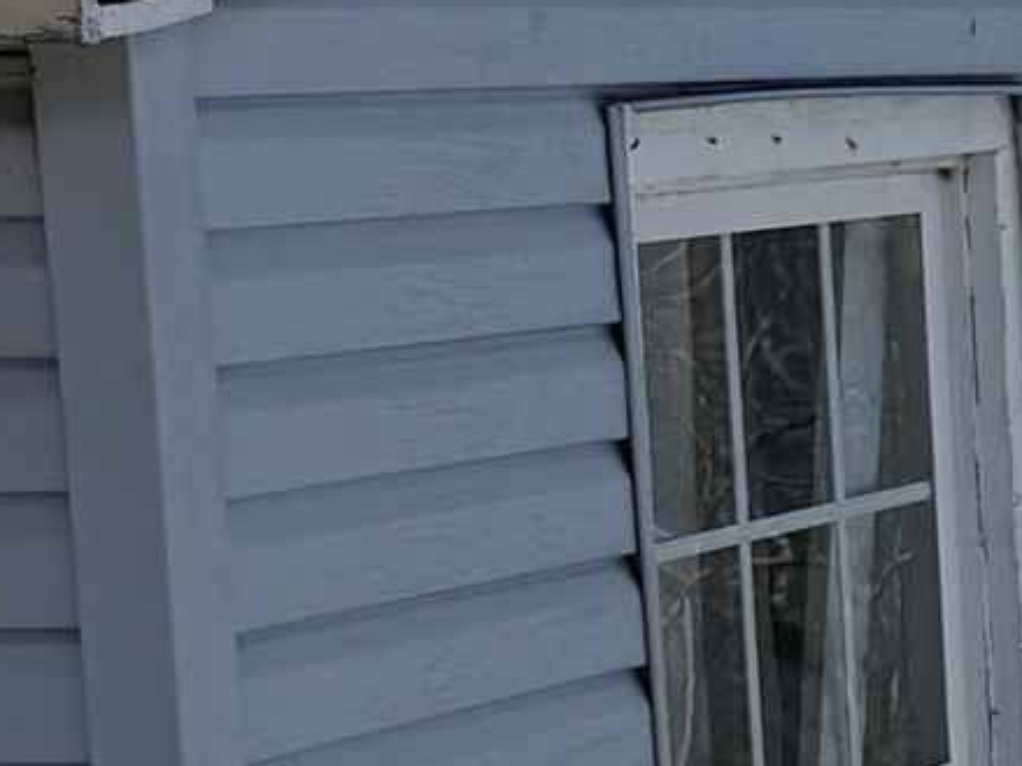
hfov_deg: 9.7
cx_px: 2838
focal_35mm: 168
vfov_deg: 8.8
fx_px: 4959
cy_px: 845
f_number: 1.78
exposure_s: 1/8130
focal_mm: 6.76
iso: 80
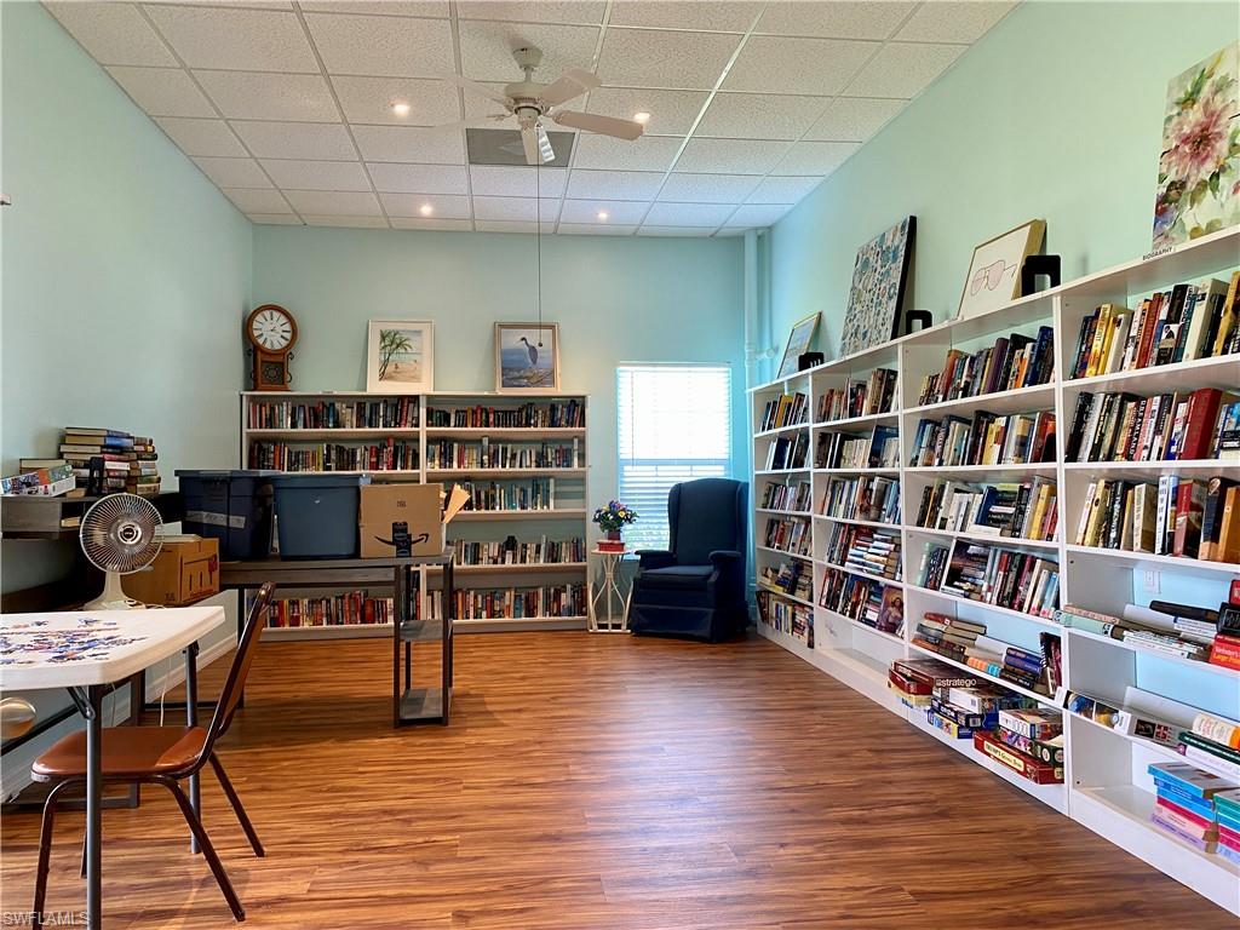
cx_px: 620
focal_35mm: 26
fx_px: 931
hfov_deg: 67.3
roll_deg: +0.3
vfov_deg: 53.1
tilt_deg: +0.7
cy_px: 465
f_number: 1.8
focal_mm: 4.25
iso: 100
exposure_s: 1/60
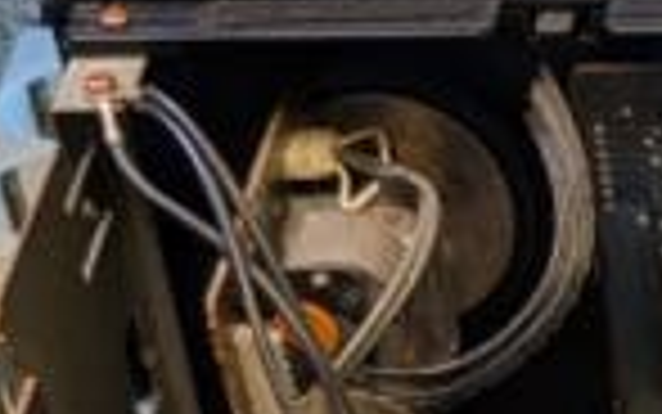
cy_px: 1523
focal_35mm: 178
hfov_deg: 11.1
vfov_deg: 6.3
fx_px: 3213
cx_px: 1135
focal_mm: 6.9
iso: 23
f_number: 1.68
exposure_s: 1/133
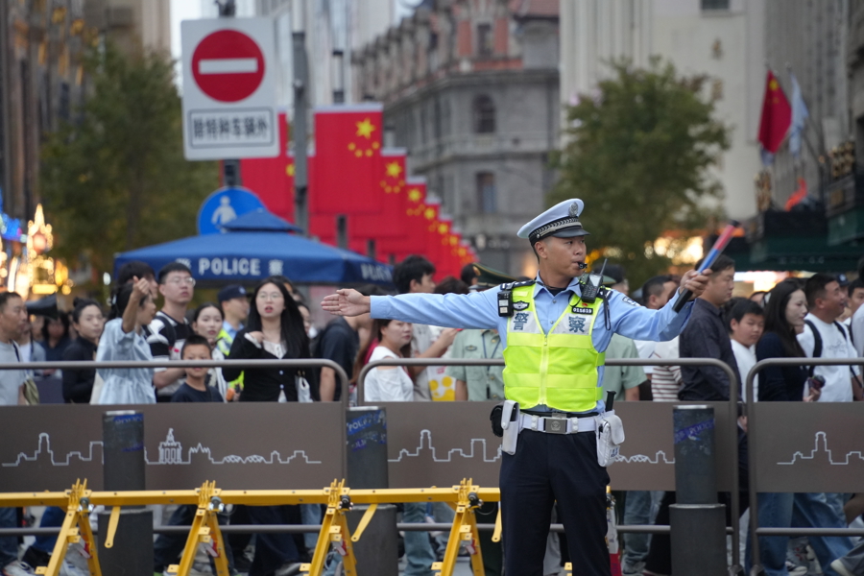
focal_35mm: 200
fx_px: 4800
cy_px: 288
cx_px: 432
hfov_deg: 10.3
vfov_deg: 6.9
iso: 3200
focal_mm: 200
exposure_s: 1/200
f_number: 5.6
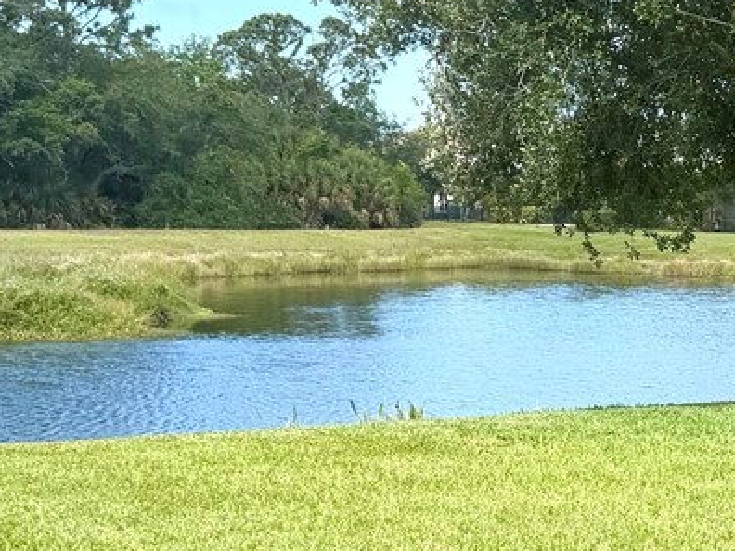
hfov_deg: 19.3
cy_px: 406
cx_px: 843
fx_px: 2060
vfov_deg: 15.2
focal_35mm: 97
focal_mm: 6.76
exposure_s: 1/2299
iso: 80
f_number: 1.78
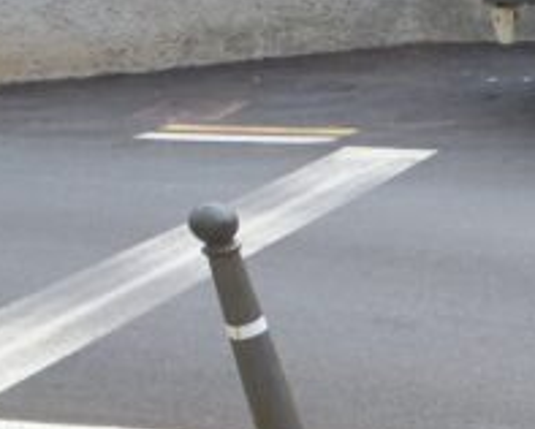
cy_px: 698
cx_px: 796
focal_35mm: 86
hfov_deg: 19.4
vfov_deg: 16.0
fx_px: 1363
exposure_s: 1/111
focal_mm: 4.6
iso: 25
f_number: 1.8
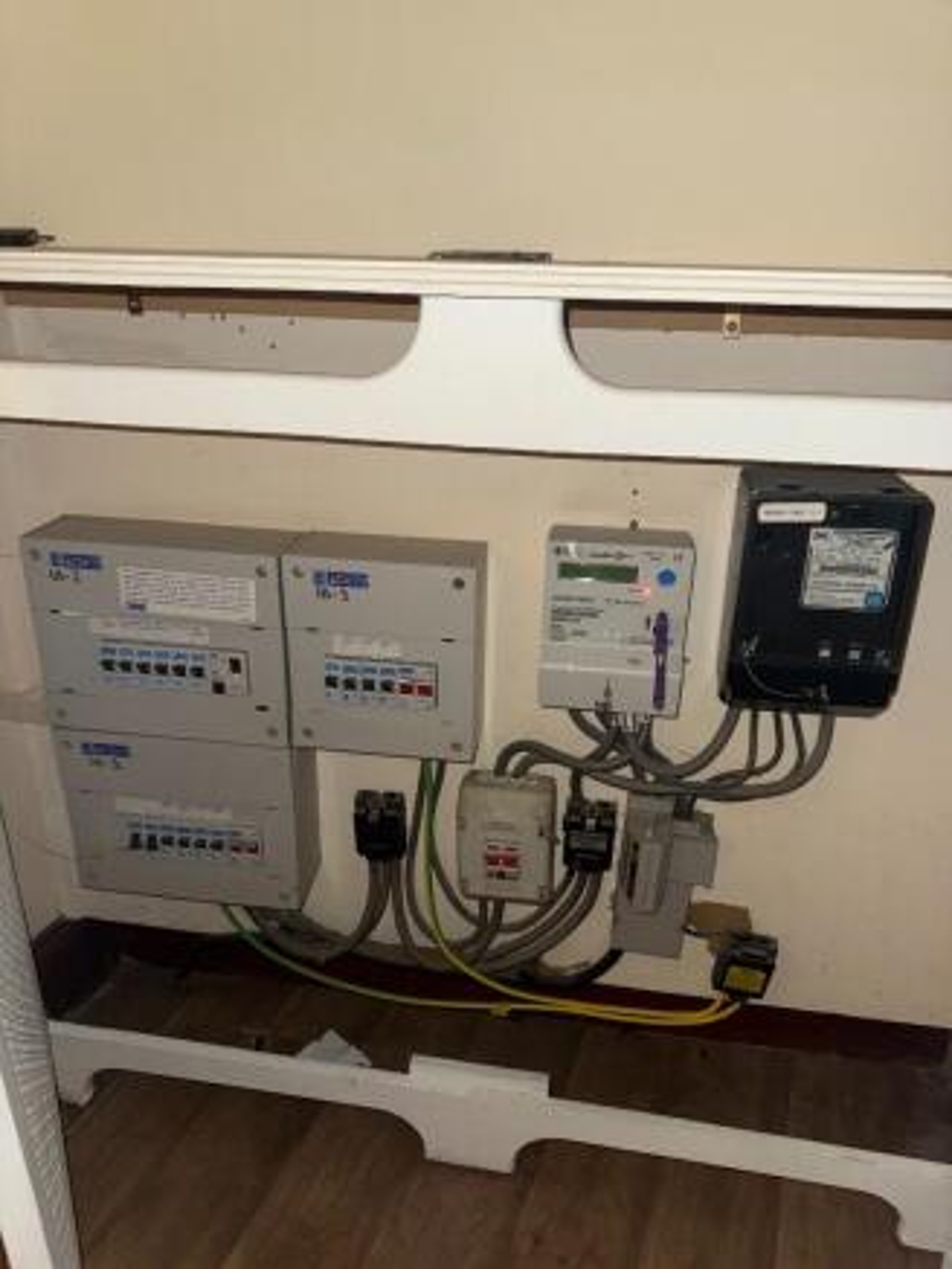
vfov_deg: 71.6
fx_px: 880
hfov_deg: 56.8
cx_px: 476
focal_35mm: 24
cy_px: 634
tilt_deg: -21.8
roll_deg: -1.8
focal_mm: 6.76
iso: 80
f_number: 1.78
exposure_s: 1/17
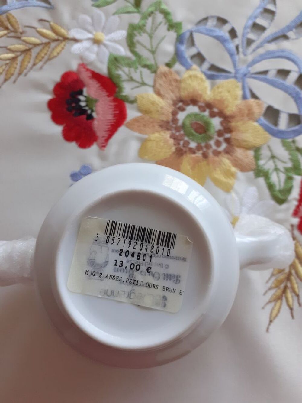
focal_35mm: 27
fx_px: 314
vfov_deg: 65.3
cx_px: 151
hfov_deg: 51.4
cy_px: 202
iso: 250
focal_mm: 3.6
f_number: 1.9
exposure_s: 1/50
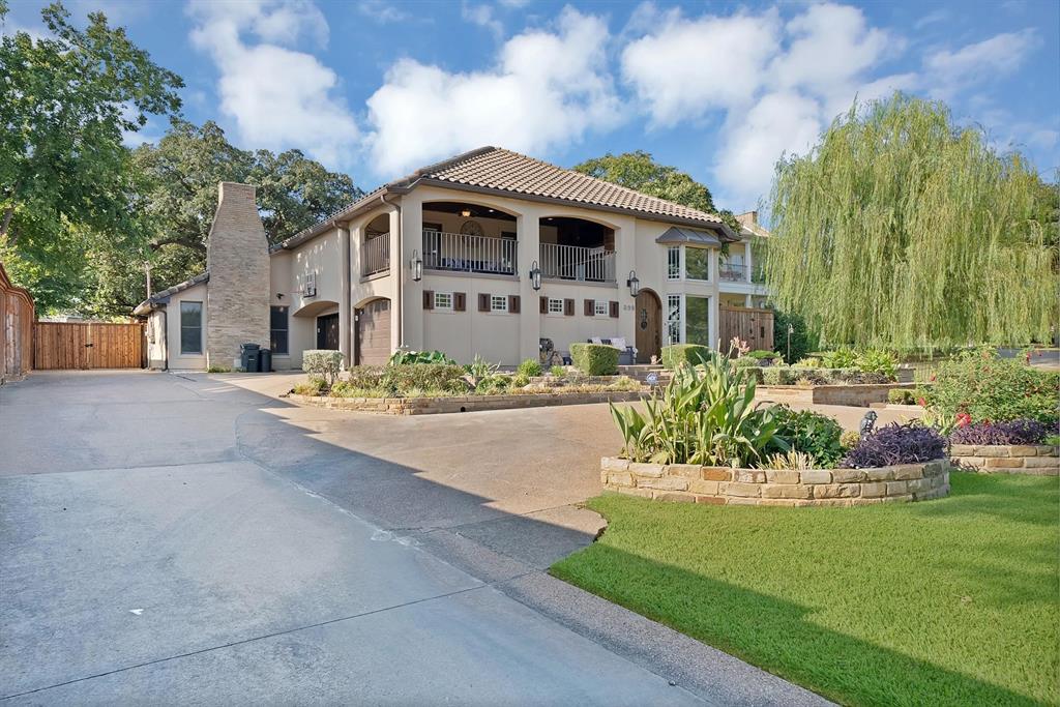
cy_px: 354
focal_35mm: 24
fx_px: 707
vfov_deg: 53.1
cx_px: 530
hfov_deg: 73.7
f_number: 9
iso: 640
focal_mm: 24
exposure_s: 1/60
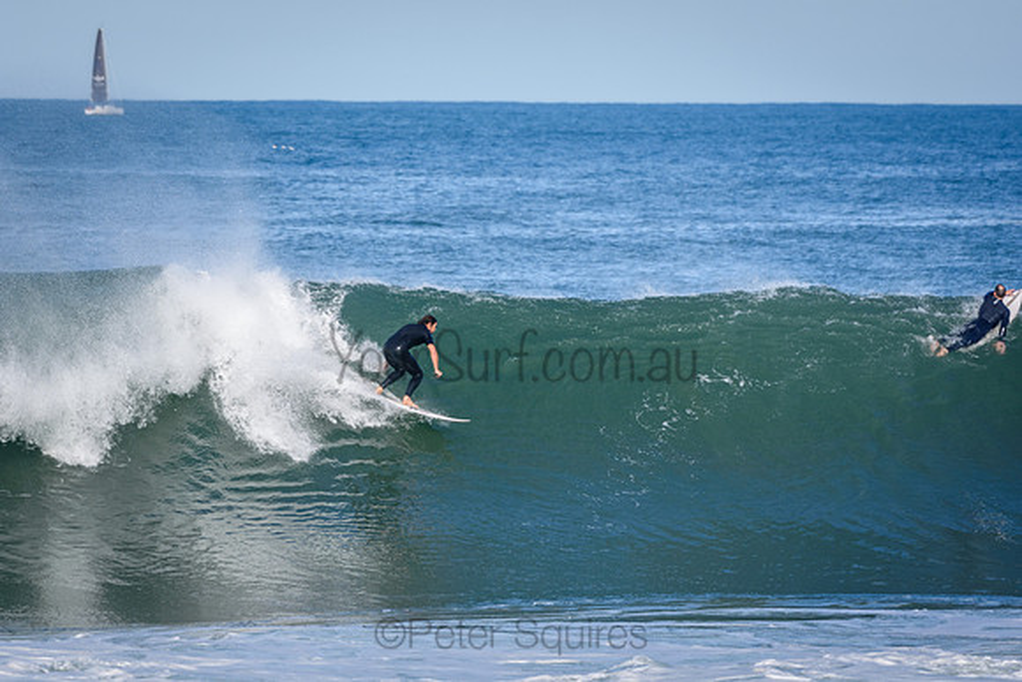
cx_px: 511
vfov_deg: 3.1
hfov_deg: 4.6
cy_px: 341
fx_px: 12777
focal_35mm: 450
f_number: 5.6
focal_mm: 300
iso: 400
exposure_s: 1/2000
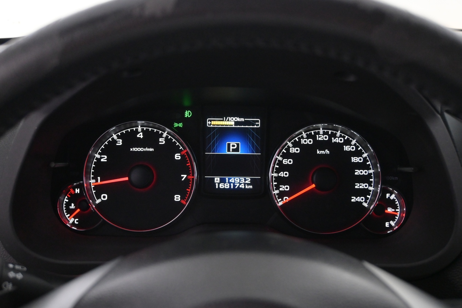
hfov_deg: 47.2
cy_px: 154
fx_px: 529
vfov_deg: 32.4
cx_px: 231
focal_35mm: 41
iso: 3200
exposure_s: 1/40
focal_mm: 27.5
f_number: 4.5
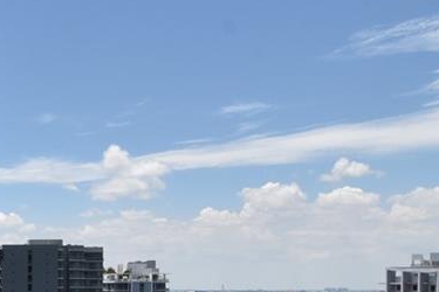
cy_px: 287
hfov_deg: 26.3
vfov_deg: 20.6
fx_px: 780
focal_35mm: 64
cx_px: -144
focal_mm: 10
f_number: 13
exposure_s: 1/250
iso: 200
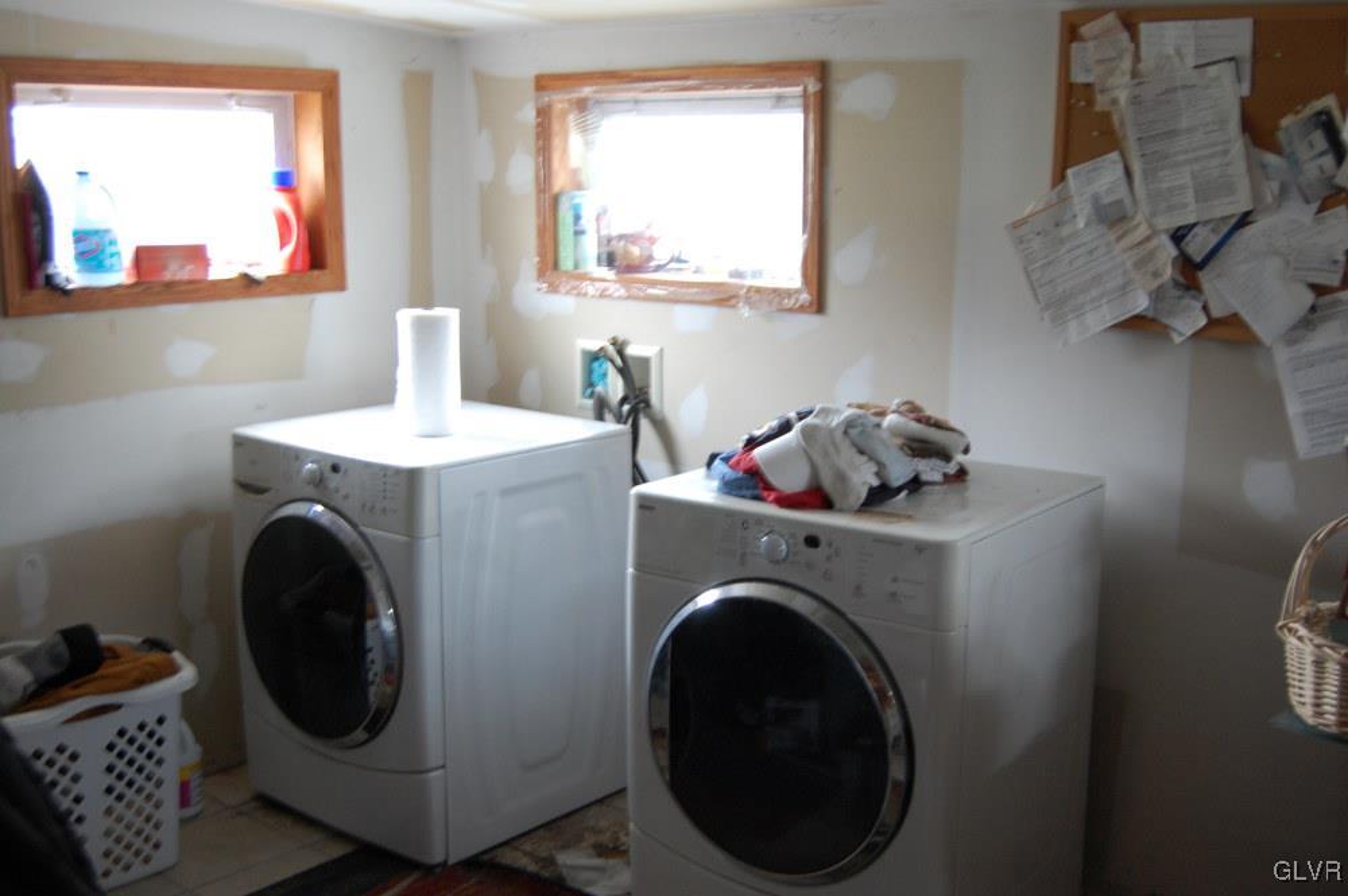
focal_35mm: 42
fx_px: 1571
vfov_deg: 31.8
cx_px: 674
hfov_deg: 46.4
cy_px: 448
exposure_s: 1/10
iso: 800
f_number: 4.2
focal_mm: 28
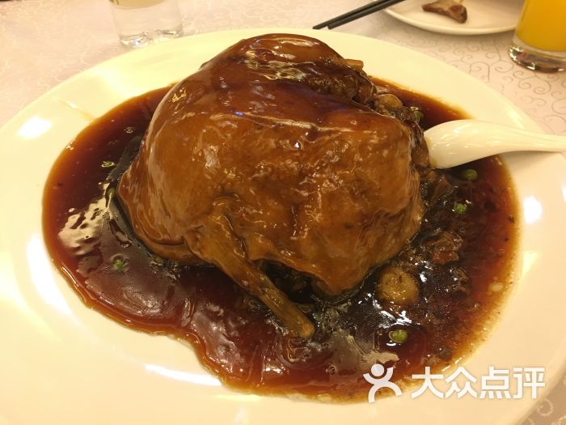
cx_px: 283
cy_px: 212
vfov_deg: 48.2
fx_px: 474
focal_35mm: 29
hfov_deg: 61.7
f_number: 2.2
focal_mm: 4.15
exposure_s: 1/33
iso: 125
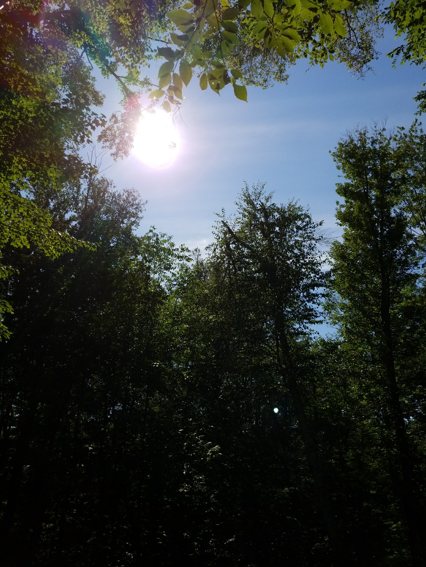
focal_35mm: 26
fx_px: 427
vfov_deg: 67.3
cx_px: 213
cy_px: 284
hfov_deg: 53.1
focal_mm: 4.25
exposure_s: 1/3368
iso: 50
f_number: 1.7
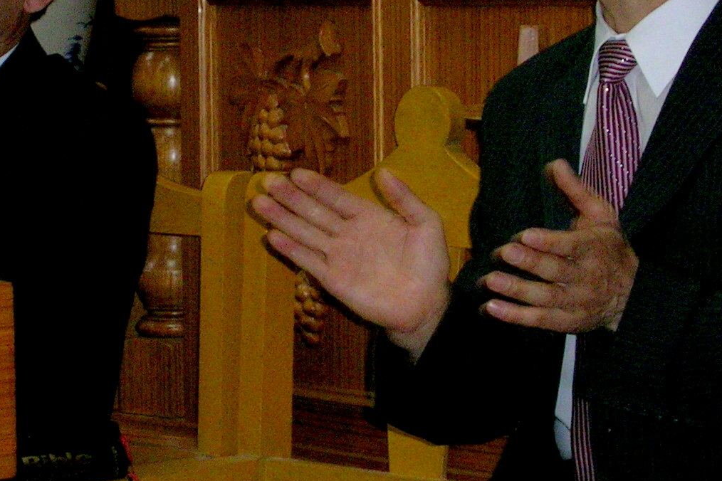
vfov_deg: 7.3
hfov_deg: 10.9
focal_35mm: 189
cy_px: 120
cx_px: 210
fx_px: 3790
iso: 200
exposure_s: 1/60.1
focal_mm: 13.6
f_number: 4.3
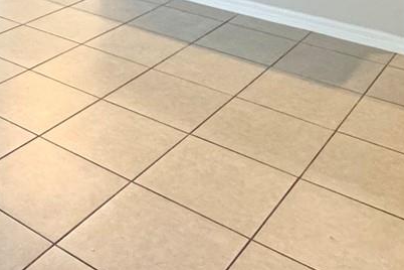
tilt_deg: -2.1
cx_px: 29
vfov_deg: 19.0
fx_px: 651
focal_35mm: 58
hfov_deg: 32.5
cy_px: -186
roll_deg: -0.7
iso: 250
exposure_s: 1/60
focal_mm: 2.22
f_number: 2.2
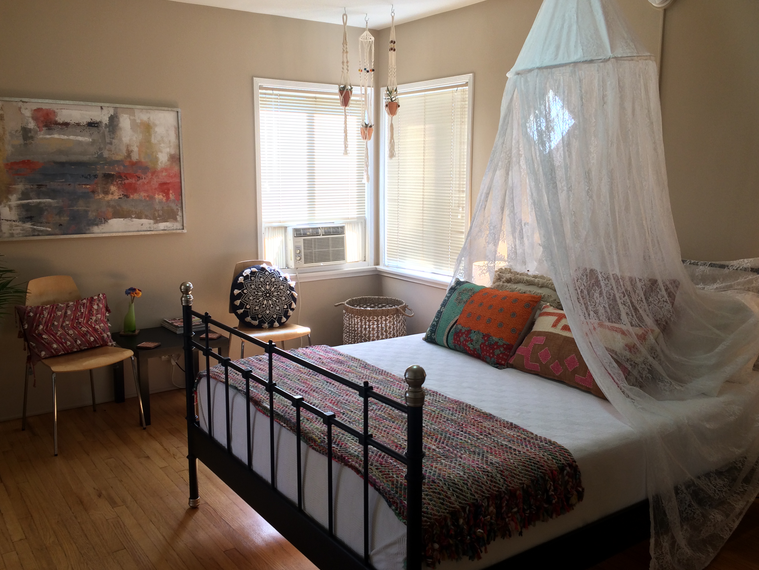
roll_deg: +0.2
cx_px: 370
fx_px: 680
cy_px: 281
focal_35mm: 31
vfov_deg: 45.4
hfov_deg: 58.3
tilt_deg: -9.8
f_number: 2.2
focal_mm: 4.15
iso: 40
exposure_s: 1/30
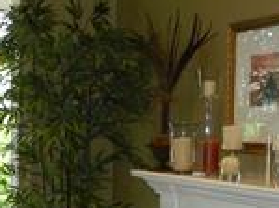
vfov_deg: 13.6
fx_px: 861
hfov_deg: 17.0
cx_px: -115
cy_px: 206
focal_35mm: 107
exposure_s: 1/50
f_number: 3.1
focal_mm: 4.5
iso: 110
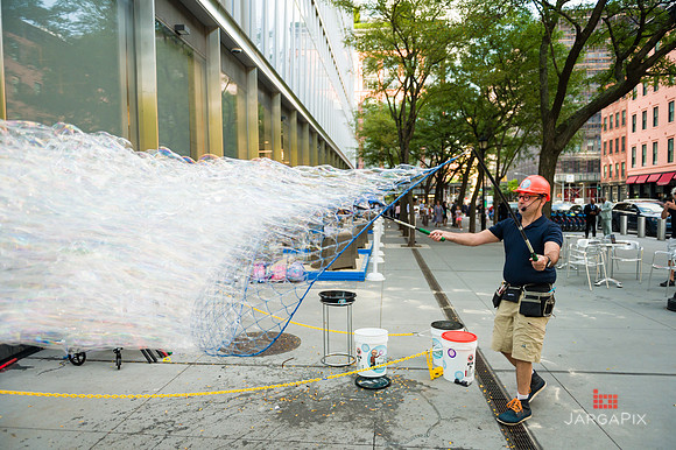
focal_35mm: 24
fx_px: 450
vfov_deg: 53.1
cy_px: 225
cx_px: 338
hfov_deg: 73.8
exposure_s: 1/1600
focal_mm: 24
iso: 800
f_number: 3.2
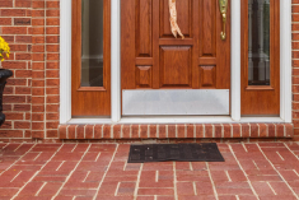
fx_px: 424
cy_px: 22
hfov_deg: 38.8
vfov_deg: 25.7
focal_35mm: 51
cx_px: 174
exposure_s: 1/80
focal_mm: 16
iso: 400
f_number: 10
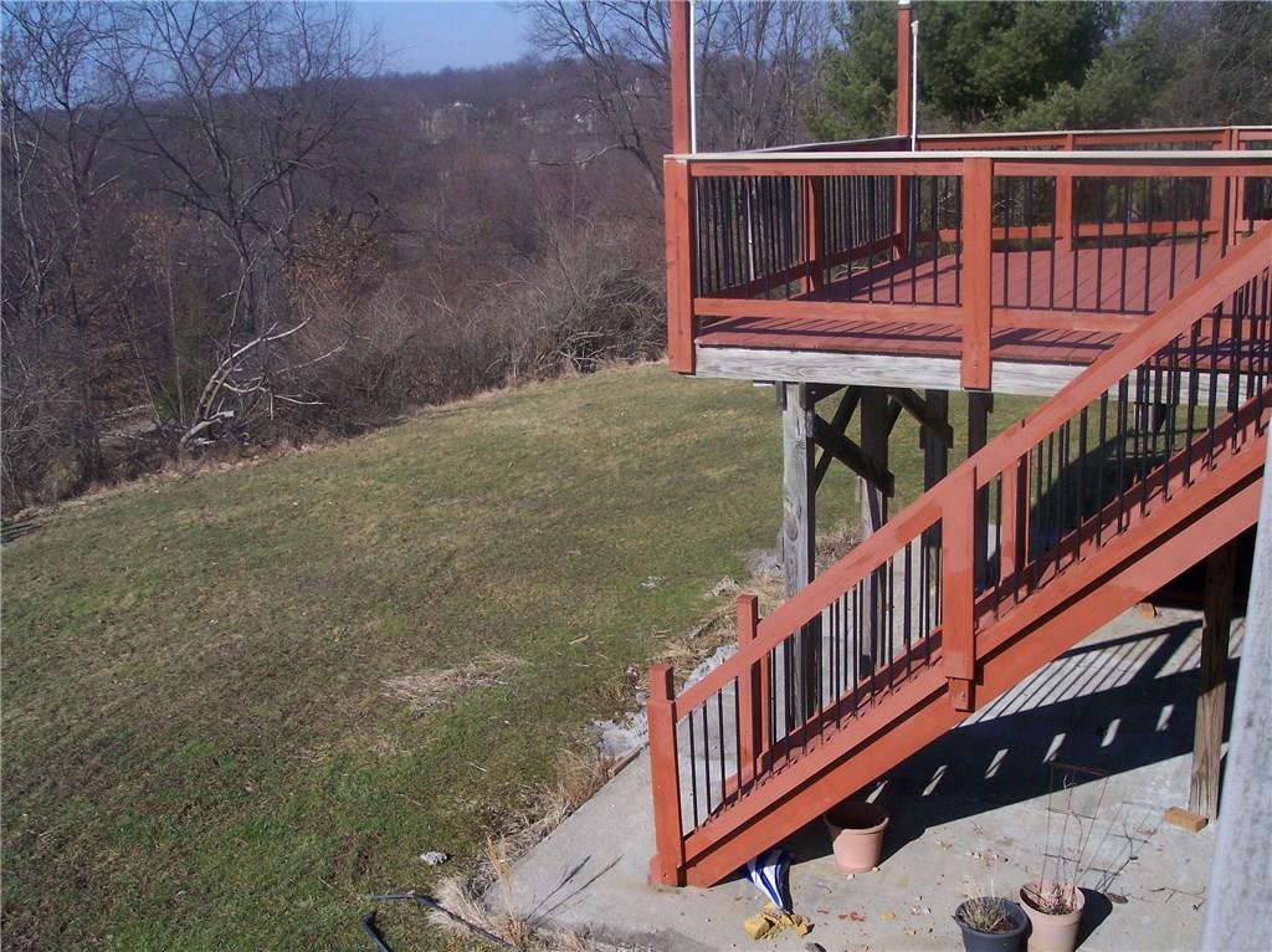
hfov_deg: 49.0
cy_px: 476
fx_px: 1395
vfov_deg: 37.7
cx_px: 636
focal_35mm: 38
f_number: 4.8
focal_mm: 8
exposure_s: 1/700
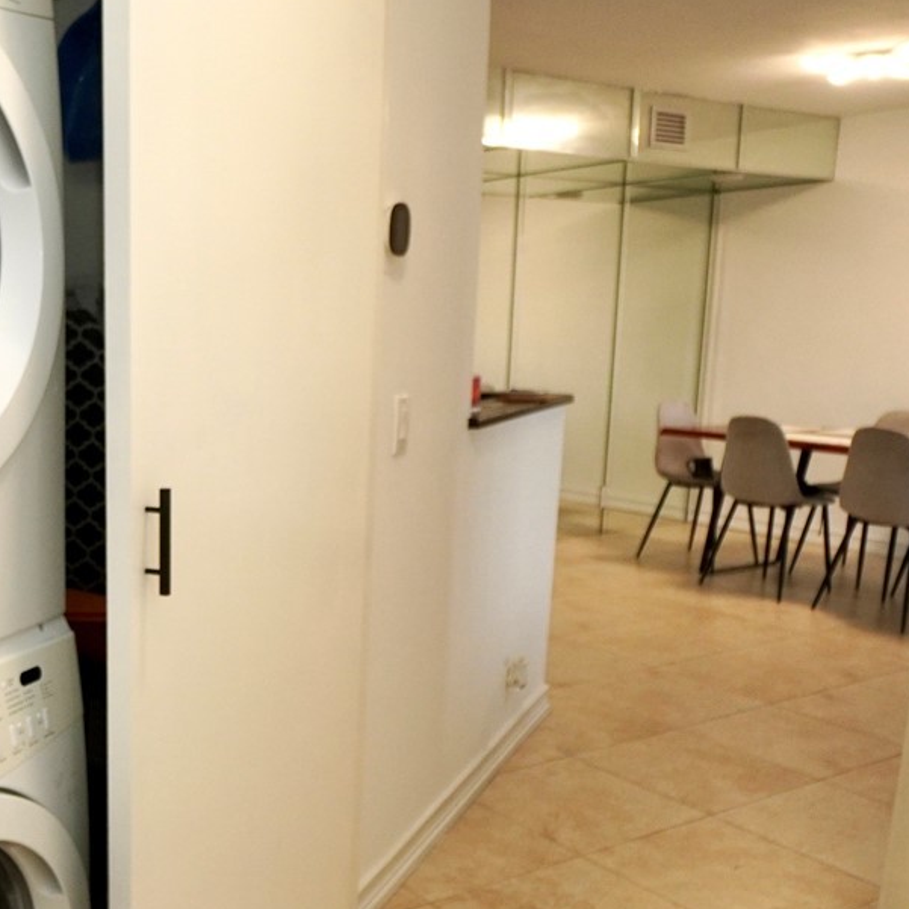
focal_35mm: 36
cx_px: 143
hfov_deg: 43.2
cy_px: 572
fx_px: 1070
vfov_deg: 45.6
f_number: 4
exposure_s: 1/160
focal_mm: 10
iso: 800
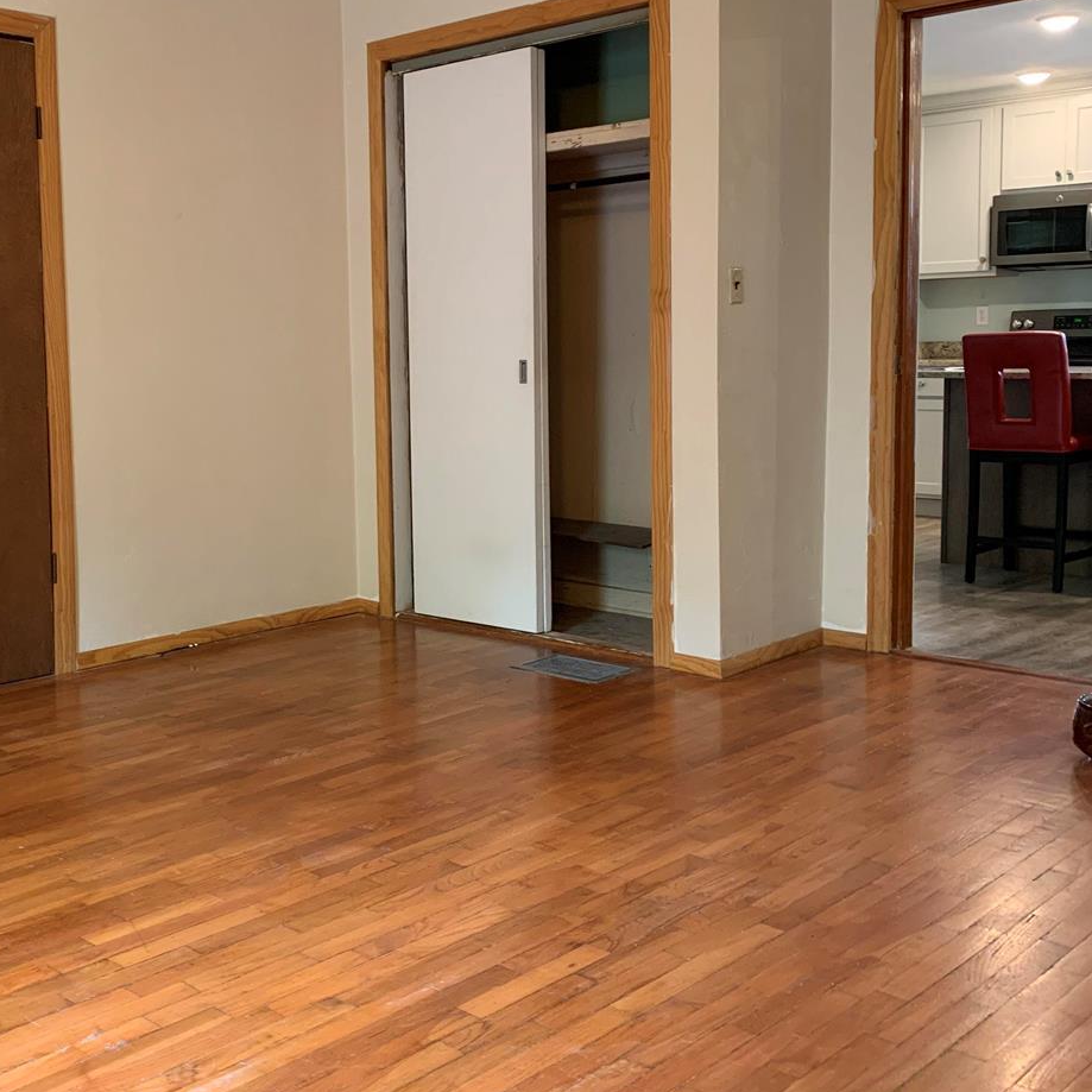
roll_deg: +2.0
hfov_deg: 41.2
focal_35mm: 40
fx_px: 1428
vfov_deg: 41.8
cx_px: 352
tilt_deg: -5.8
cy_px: 479
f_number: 1.8
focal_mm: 4.25
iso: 200
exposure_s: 1/60
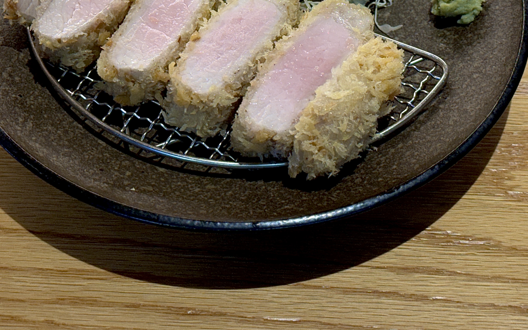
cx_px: 251
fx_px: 1209
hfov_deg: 24.6
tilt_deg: -45.6
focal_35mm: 84
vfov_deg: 15.3
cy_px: 9
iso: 64
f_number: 1.78
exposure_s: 1/157
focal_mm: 6.76
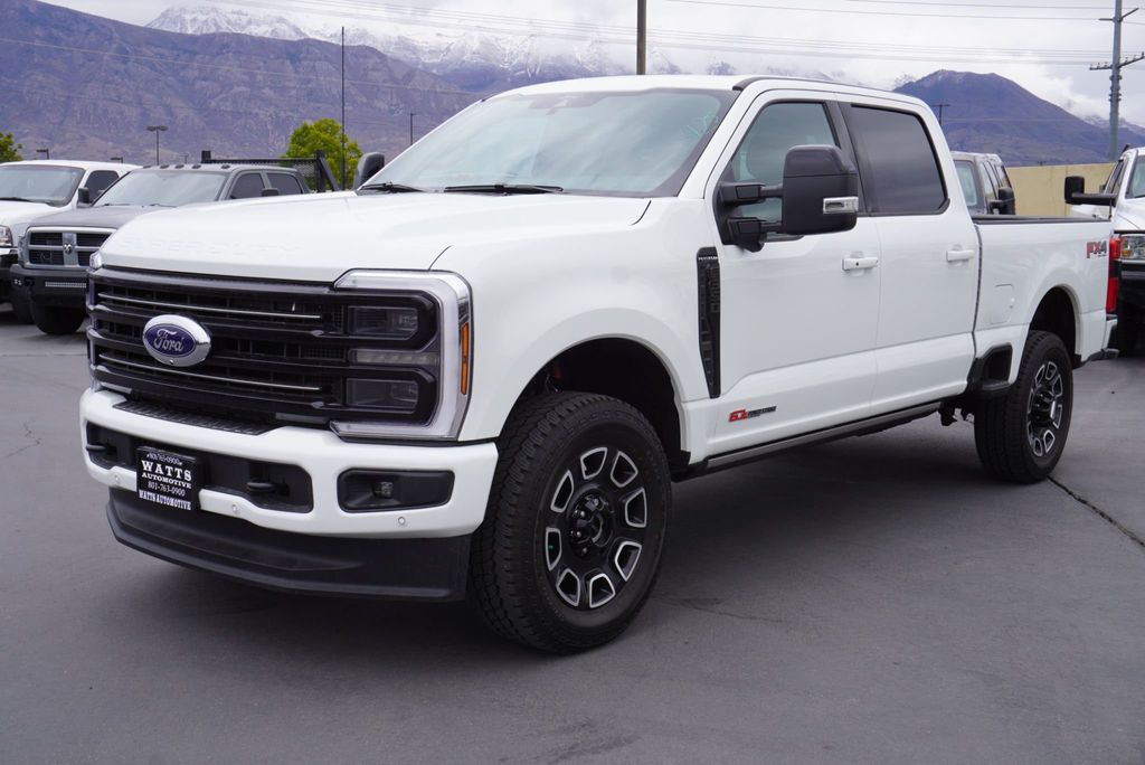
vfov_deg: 31.9
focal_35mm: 42
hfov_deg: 46.4
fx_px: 1337
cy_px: 382
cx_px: 572
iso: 100
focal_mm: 28
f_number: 10
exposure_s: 1/125
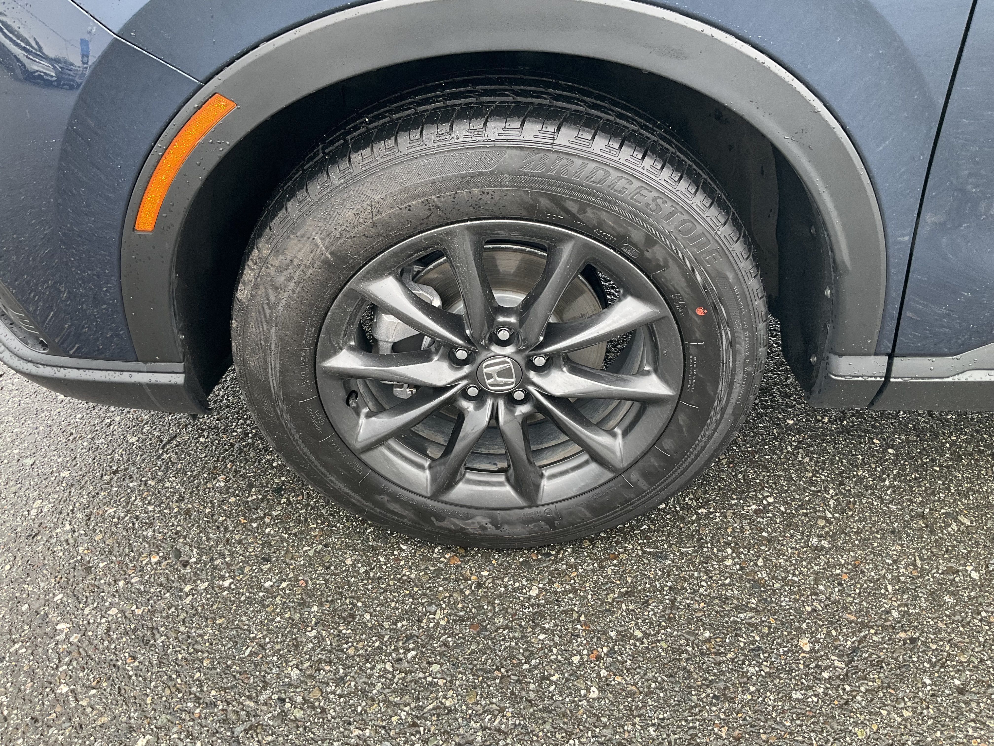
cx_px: 497
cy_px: 373
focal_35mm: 29
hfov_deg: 61.7
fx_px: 833
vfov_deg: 48.2
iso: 50
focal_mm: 3
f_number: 1.8
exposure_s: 1/122
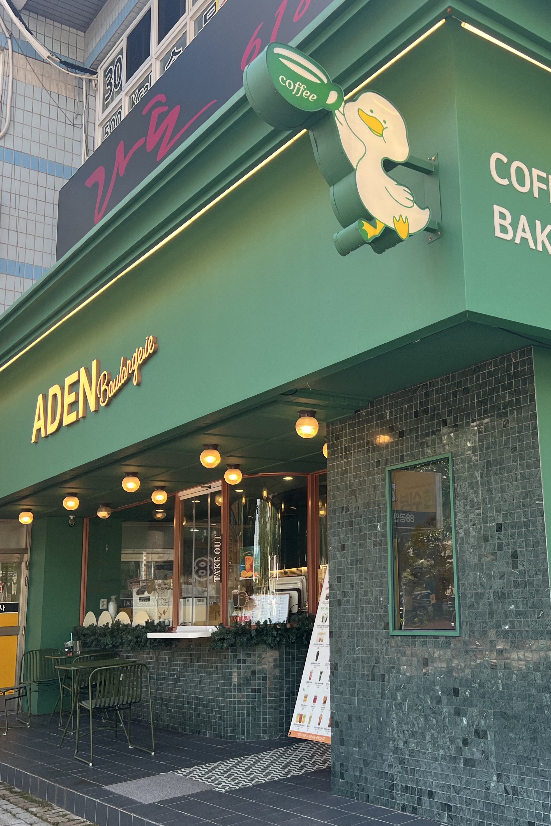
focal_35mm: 37
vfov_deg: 51.9
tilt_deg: +11.2
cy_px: 415
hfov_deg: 34.9
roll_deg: +3.0
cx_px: 438
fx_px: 849
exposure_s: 1/434
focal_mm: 5.7
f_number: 1.5
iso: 50
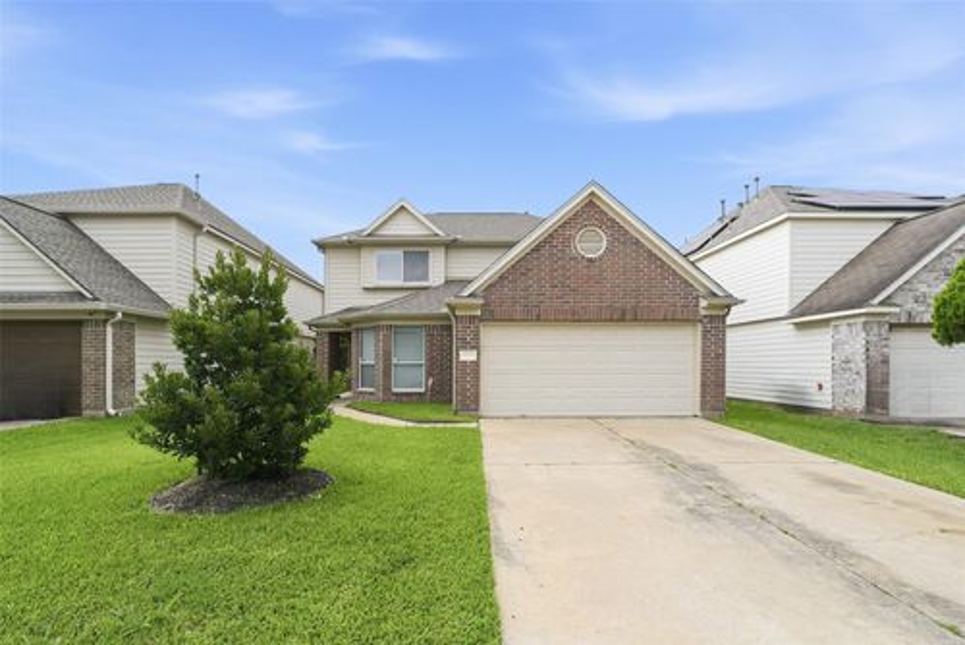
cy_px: 322
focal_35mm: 14
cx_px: 482
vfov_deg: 81.3
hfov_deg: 104.2
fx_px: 375
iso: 500
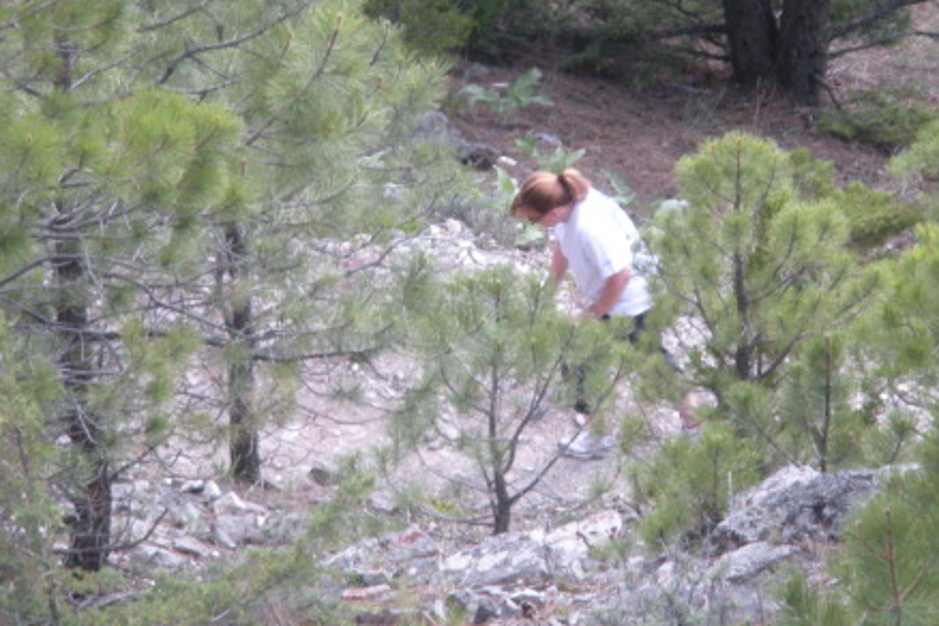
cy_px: 240
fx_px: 8920
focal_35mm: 342
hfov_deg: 6.0
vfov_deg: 4.0
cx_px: 500
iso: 236
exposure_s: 1/113
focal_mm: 31.5
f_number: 5.6
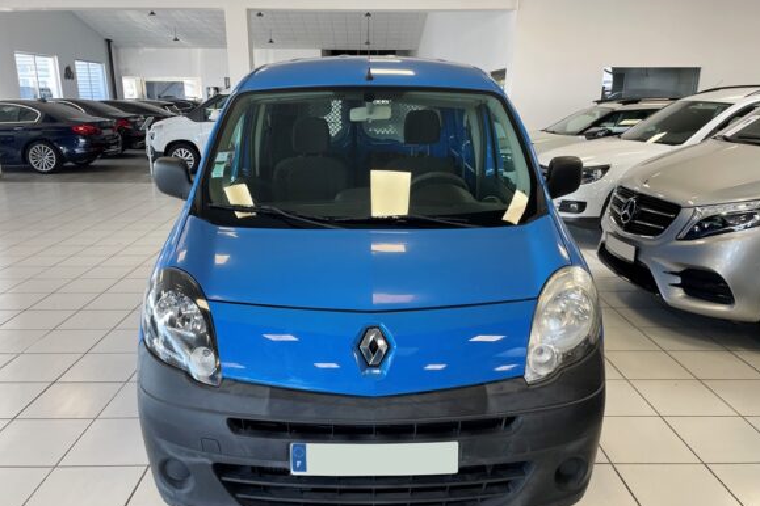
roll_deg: +1.0
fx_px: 591
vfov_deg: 46.3
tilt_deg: -15.2
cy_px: 284
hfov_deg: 65.5
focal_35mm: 28
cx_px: 371
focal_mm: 4.2
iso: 80
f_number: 1.6
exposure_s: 1/121
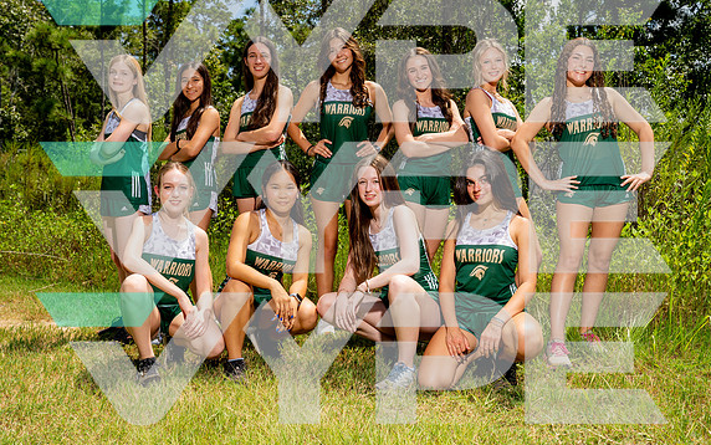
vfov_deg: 37.3
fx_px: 659
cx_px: 349
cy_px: 206
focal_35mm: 34
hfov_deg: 56.7
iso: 100
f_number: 5.6
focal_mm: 31
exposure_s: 1/640
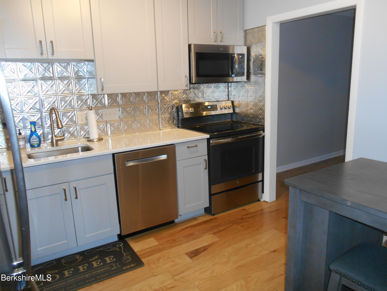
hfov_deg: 67.3
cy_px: 146
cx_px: 194
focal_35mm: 26
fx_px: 291
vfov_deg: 53.1
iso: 360
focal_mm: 4.7
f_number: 3.4
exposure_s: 1/25
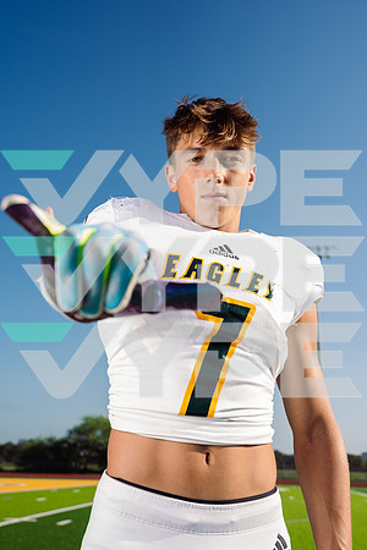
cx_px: 184
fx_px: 612
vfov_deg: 48.5
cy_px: 275
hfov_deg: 33.4
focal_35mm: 40
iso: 50
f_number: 5.6
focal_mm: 40
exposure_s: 1/250
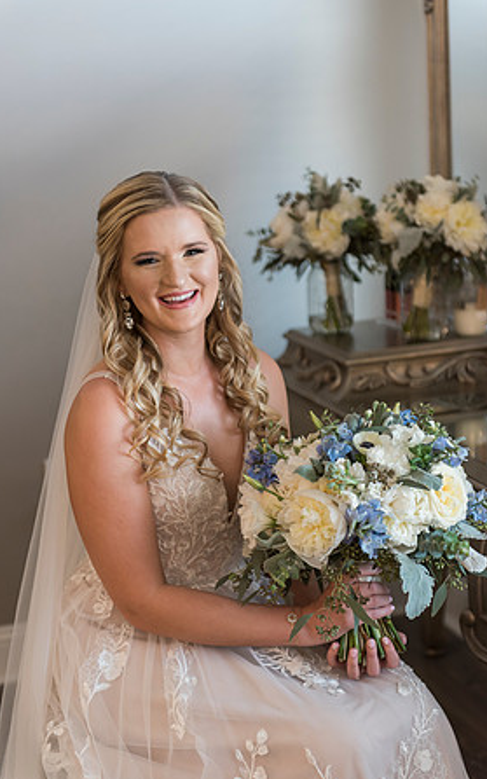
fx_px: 1528
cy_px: 388
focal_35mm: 72
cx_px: 239
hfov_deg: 18.1
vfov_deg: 28.6
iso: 1000
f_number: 2.8
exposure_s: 1/125
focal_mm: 70
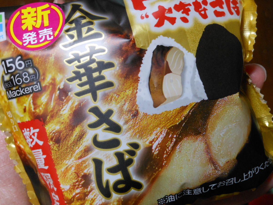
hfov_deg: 35.5
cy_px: 102
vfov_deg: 27.0
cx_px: 136
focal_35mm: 54
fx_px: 426
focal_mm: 9.6
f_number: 4.9
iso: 320
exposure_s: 1/30
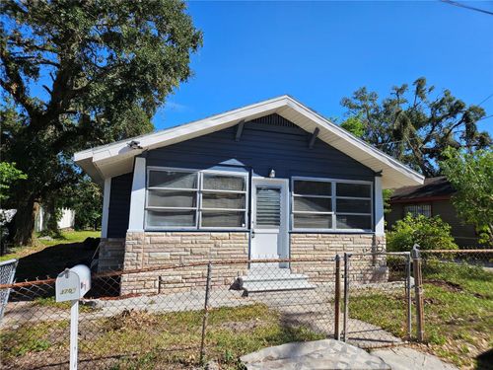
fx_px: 328
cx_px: 246
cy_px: 185
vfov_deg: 58.9
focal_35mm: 23
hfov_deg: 73.9
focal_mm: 5.4
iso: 25
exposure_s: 1/1663
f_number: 1.8
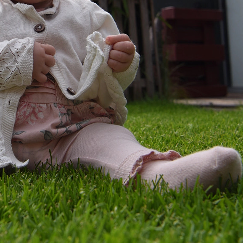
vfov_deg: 21.2
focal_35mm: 80
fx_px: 635
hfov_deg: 21.0
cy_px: 26
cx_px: 7
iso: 100
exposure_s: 1/250
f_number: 8
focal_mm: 34
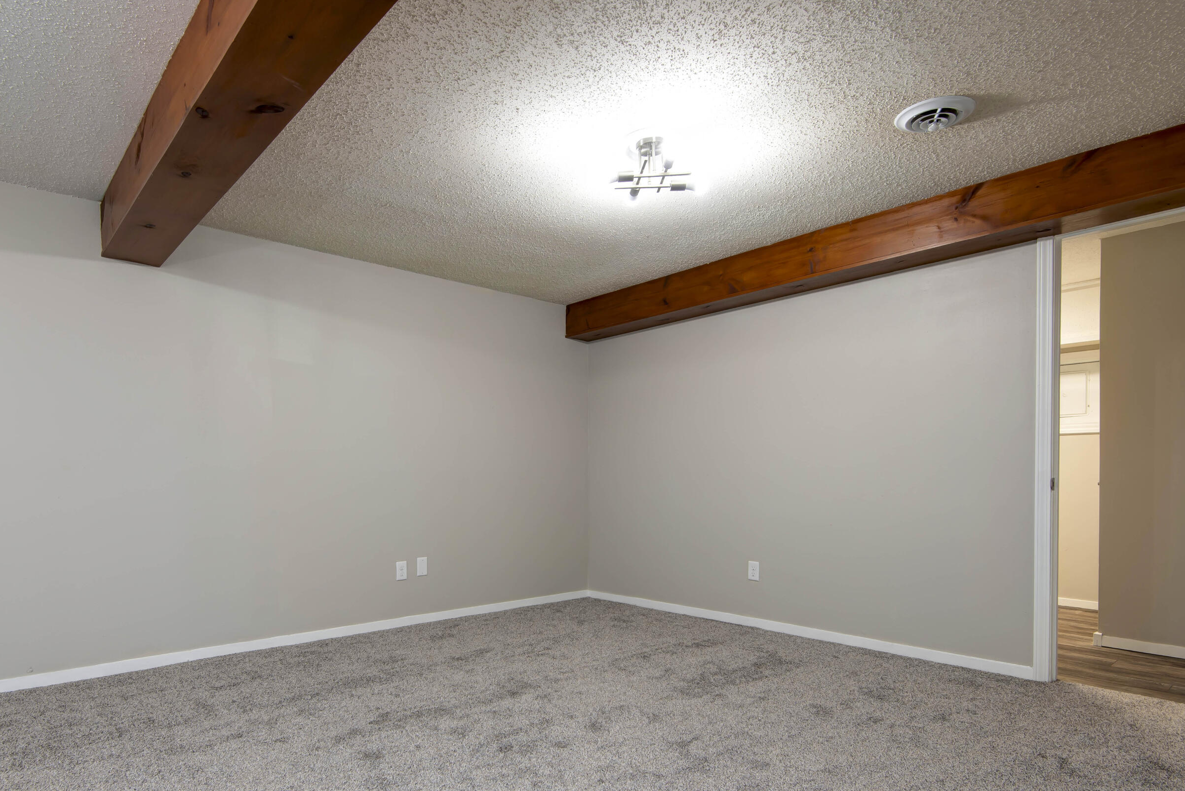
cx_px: 539
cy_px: 492
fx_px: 659
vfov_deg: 61.2
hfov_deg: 83.7
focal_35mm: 20
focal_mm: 16
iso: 140
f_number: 6.7
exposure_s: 1/6
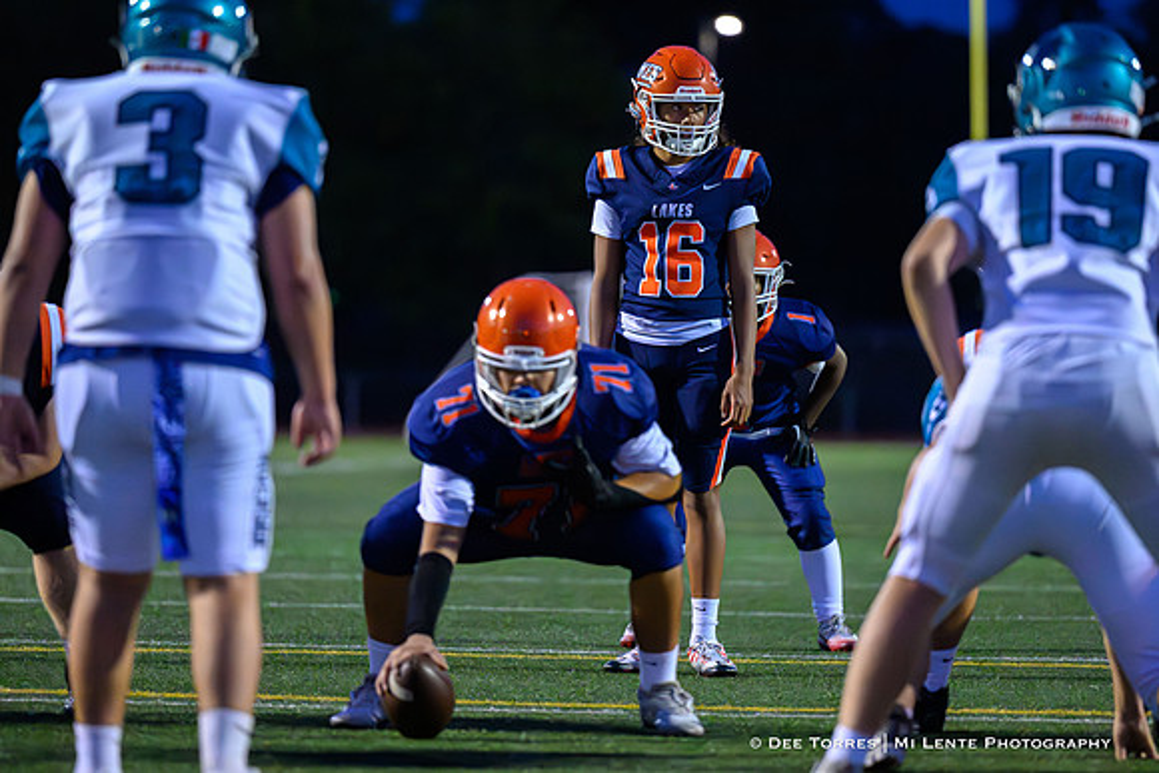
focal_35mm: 251
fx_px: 8074
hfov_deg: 8.2
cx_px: 625
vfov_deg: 5.5
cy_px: 346
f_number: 2.8
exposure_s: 1/1250
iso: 22800
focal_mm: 200
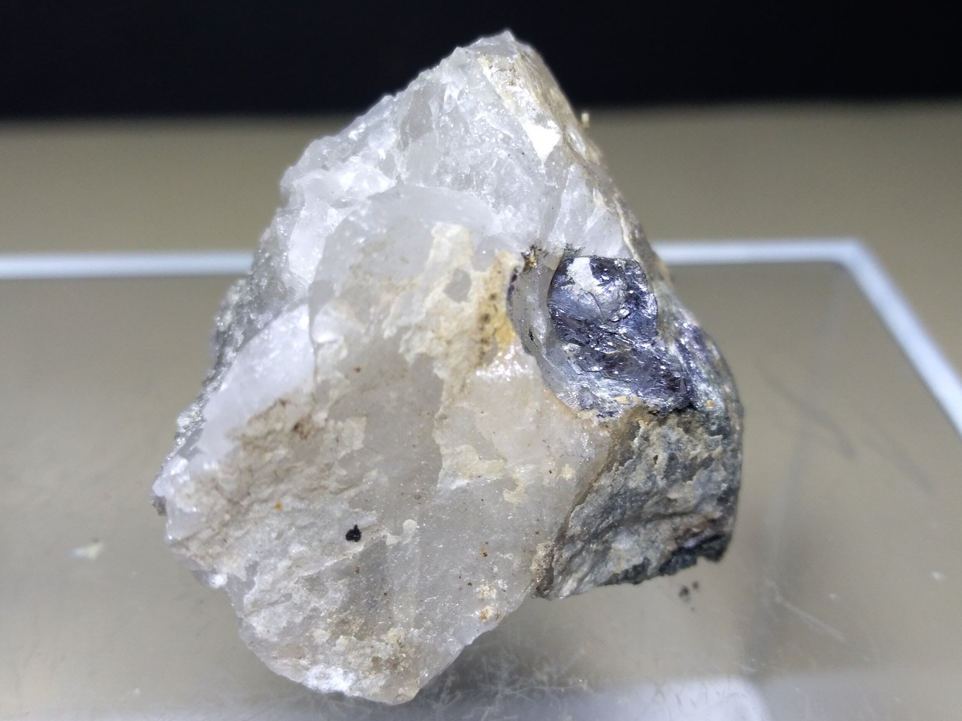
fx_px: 723
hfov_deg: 67.3
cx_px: 481
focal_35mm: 26
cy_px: 360
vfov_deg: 53.1
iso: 123
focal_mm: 3.54
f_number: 2
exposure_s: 1/30
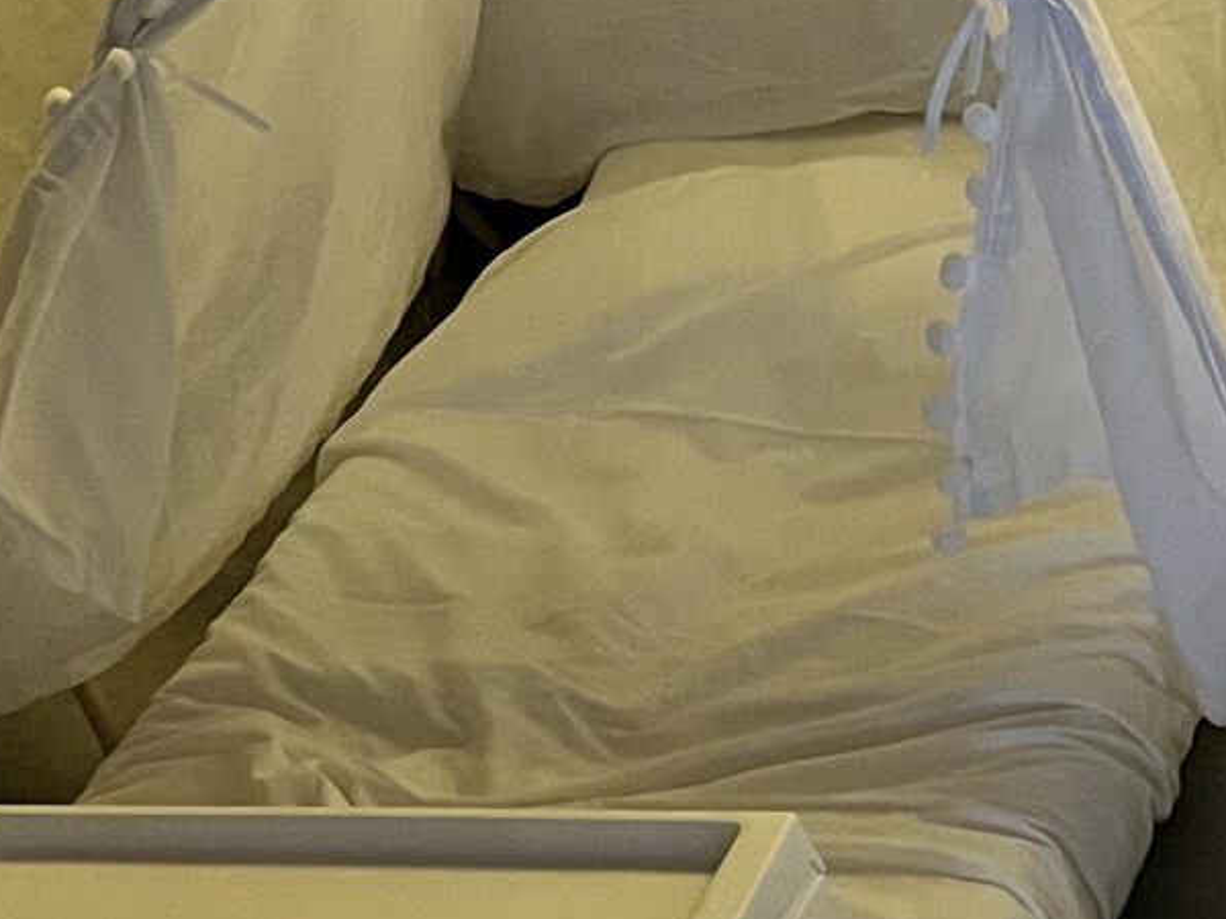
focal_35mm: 111
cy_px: 378
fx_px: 3931
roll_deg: +12.1
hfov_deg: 17.7
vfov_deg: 13.3
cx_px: 476
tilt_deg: -23.8
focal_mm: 5.1
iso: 640
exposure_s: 1/36
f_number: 1.6
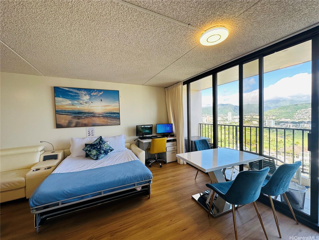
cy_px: 120
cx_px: 160
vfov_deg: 85.7
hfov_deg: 102.1
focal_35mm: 14
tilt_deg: -1.7
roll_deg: +1.0
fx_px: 129
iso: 40
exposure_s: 1/145
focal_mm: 2.22
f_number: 2.2
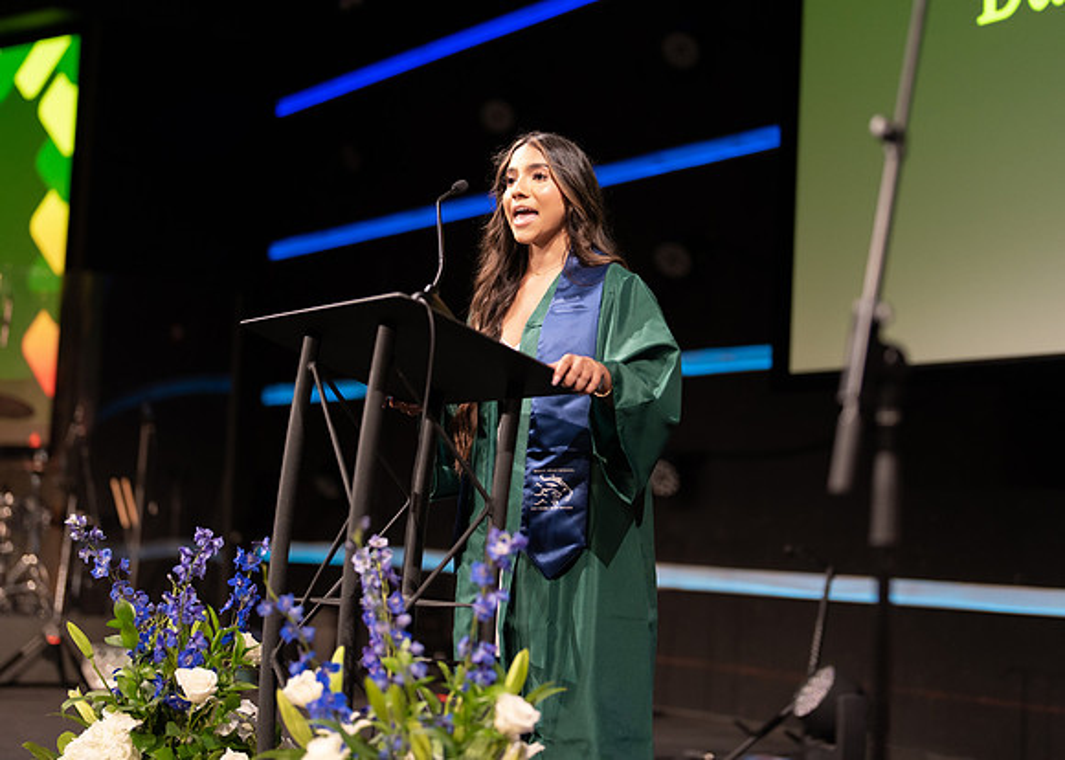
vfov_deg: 22.0
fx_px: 1956
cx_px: 565
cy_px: 291
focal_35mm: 65
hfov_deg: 30.5
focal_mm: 50
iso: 1000
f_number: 1.2
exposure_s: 1/320
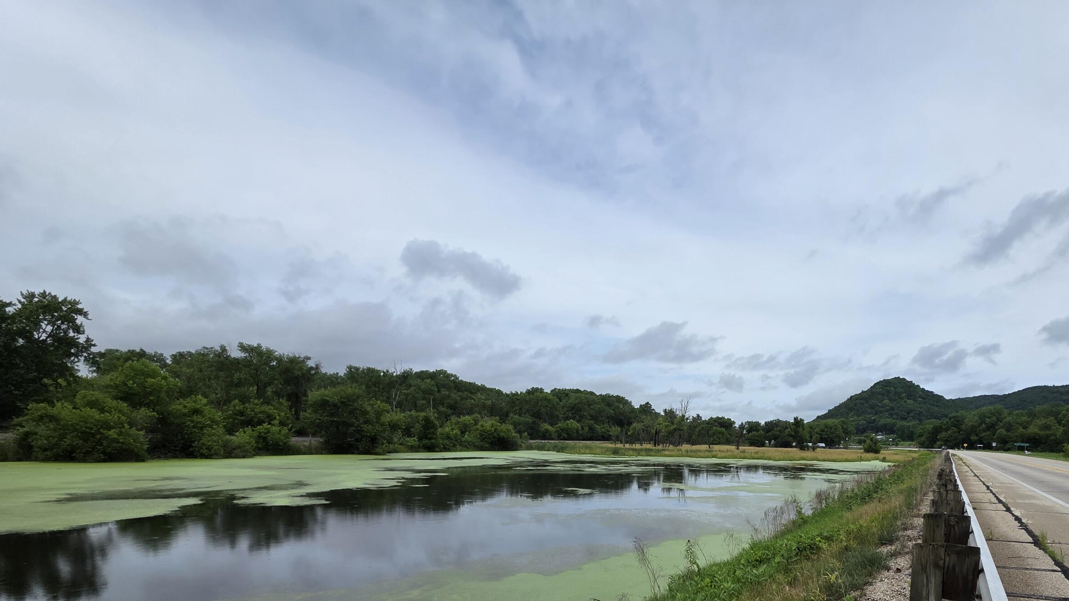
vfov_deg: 56.0
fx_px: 510
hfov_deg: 90.7
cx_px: 670
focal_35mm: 18
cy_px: 493
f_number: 1.9
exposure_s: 1/3483
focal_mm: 2.2
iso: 40
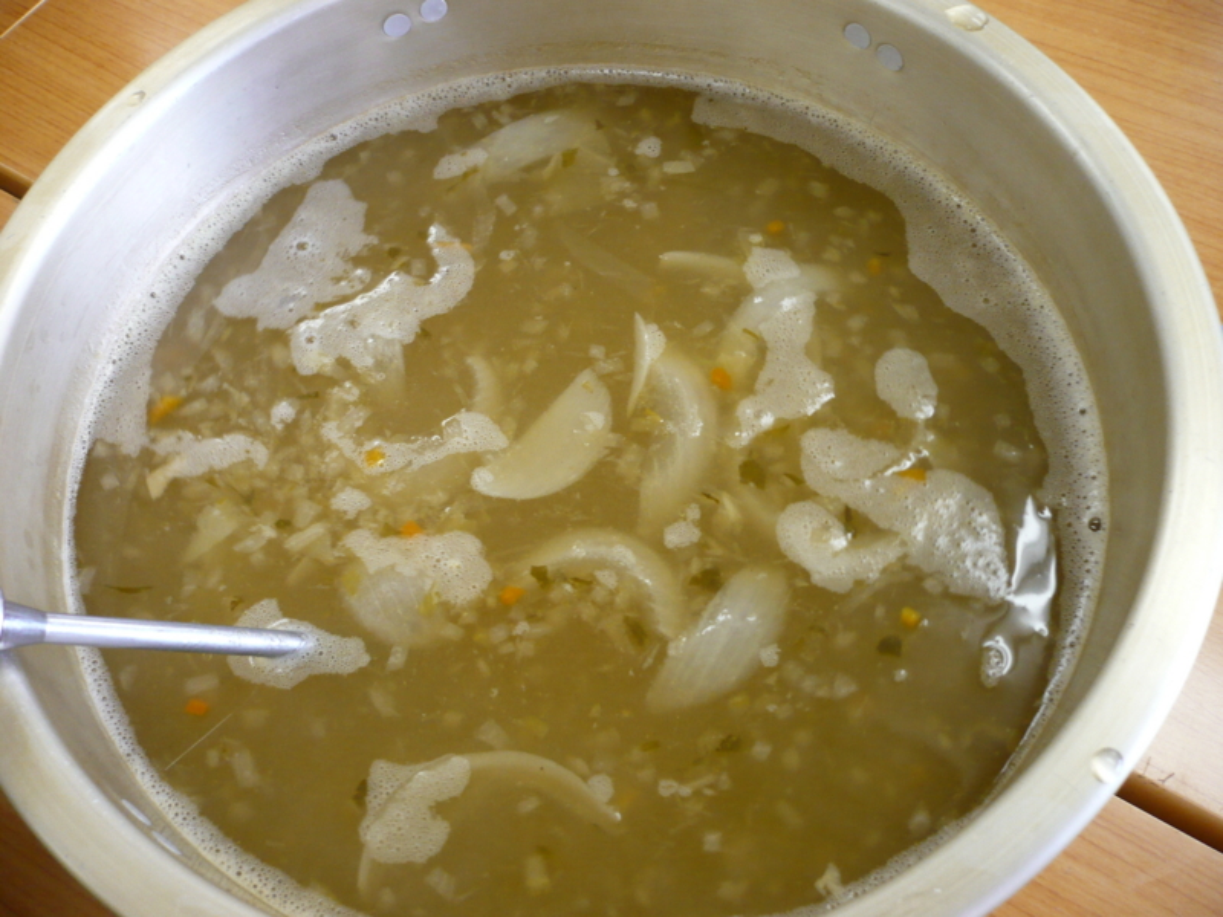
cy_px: 458
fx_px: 1237
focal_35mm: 35
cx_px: 612
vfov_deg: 40.7
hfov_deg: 52.6
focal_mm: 5.8
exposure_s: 1/30
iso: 200
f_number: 2.8
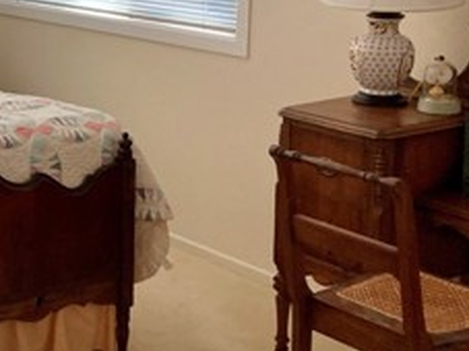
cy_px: 66
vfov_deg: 18.5
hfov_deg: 21.7
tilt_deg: -7.4
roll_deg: +2.0
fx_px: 1070
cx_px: -182
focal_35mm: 79
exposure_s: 1/60
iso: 80
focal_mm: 3.99
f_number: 1.8
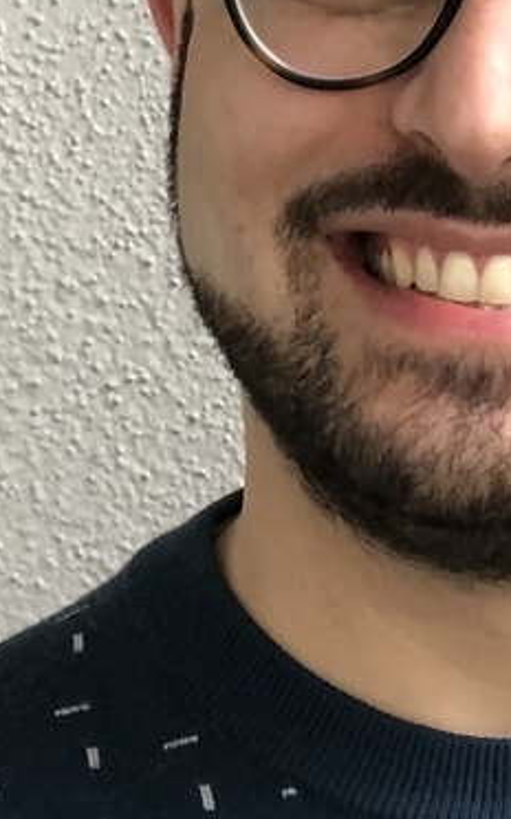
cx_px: 511
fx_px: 2901
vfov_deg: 16.0
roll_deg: +2.6
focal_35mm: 130
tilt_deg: -7.6
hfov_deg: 10.0
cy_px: 273
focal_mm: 6.6
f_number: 2.8
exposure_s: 1/30
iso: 32
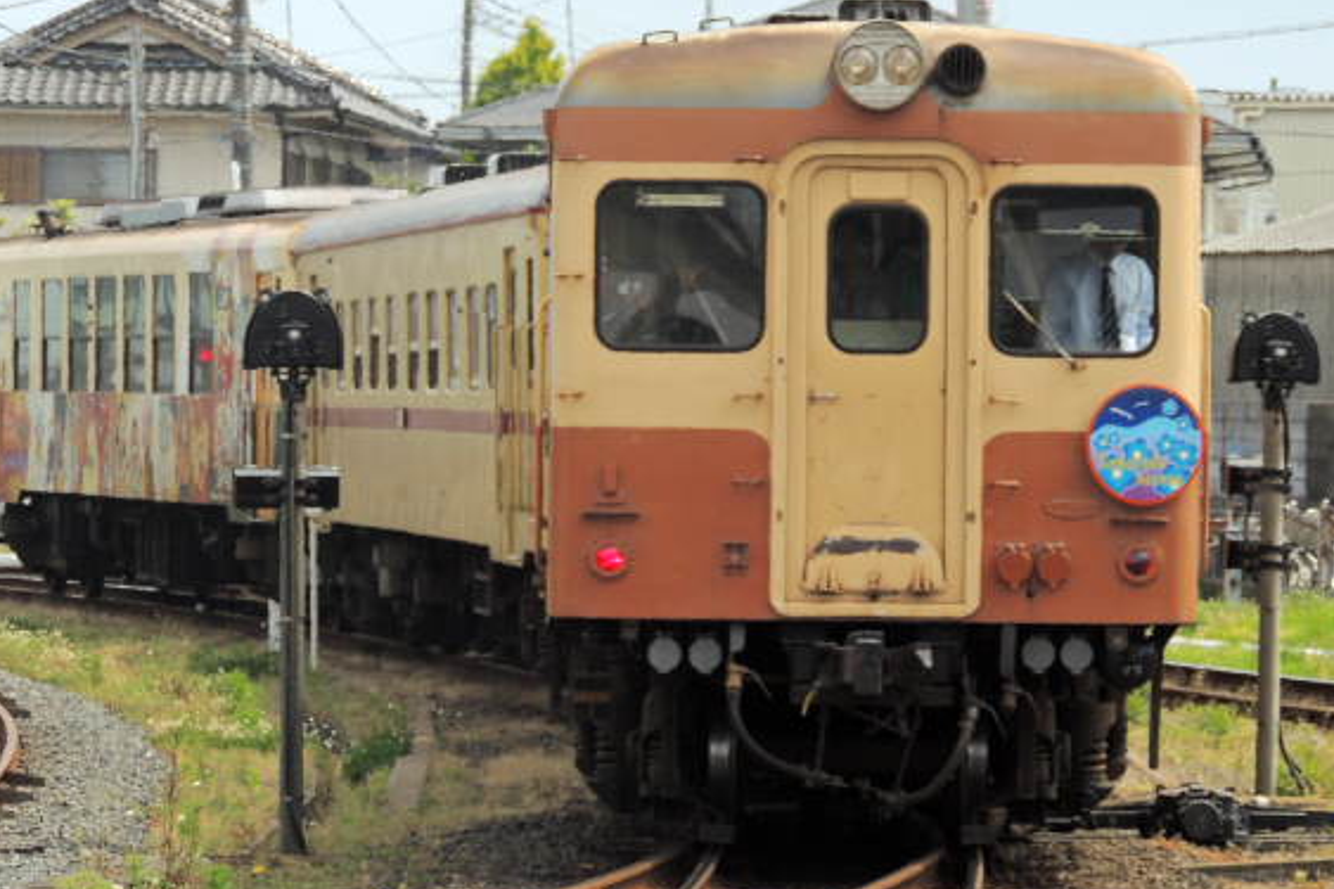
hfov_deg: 7.7
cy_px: 389
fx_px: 9853
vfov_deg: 5.2
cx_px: 635
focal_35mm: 266
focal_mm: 40.1
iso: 100
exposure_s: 1/500
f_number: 4.6
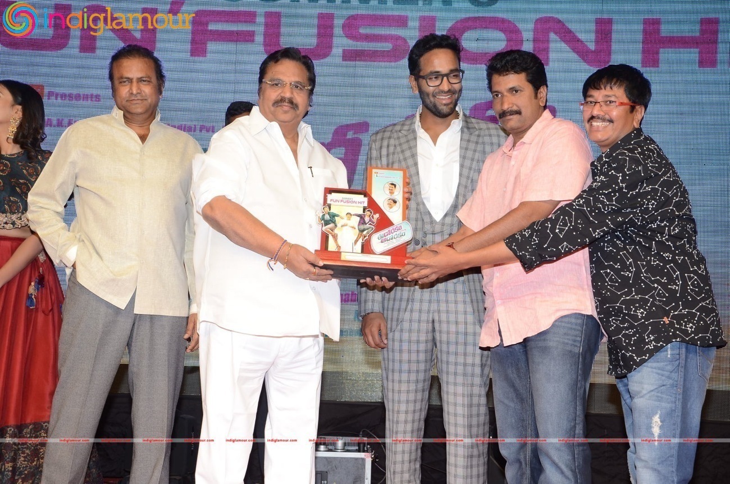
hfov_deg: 39.0
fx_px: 1032
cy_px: 242
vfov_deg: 26.4
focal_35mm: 51
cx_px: 365
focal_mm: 34
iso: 320
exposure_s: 1/125
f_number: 5.6
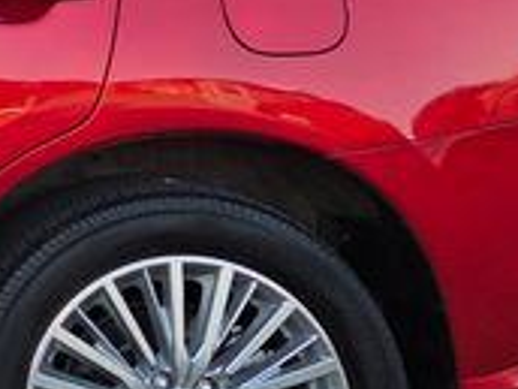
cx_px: -654
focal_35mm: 137
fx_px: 2050
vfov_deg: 10.4
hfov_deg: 12.1
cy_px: -214
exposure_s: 1/1055
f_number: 1.8
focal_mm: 5.4
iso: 80
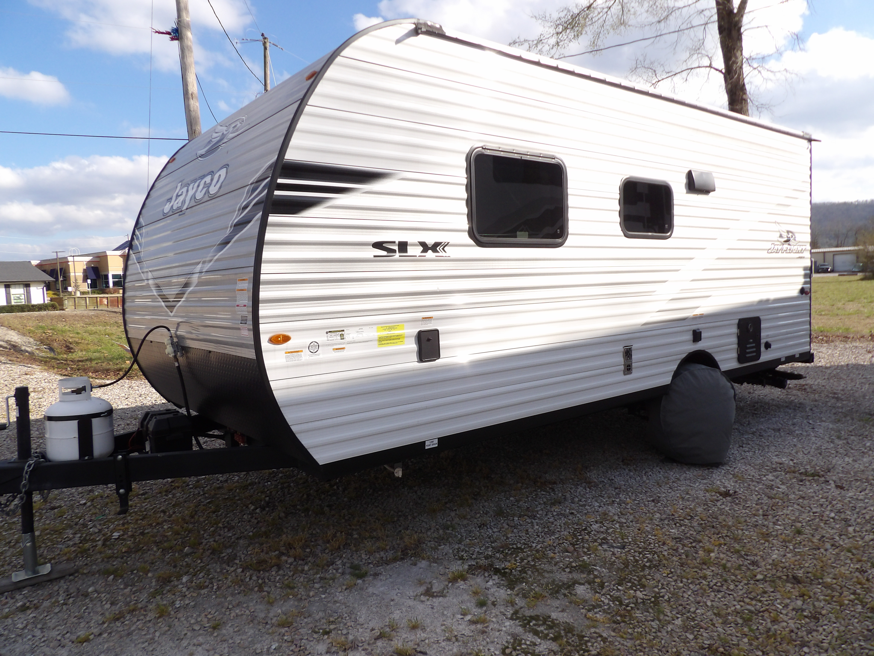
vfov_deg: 56.8
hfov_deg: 71.6
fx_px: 606
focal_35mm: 24
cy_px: 328
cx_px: 437
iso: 100
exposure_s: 1/1399
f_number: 2.8
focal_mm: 4.3
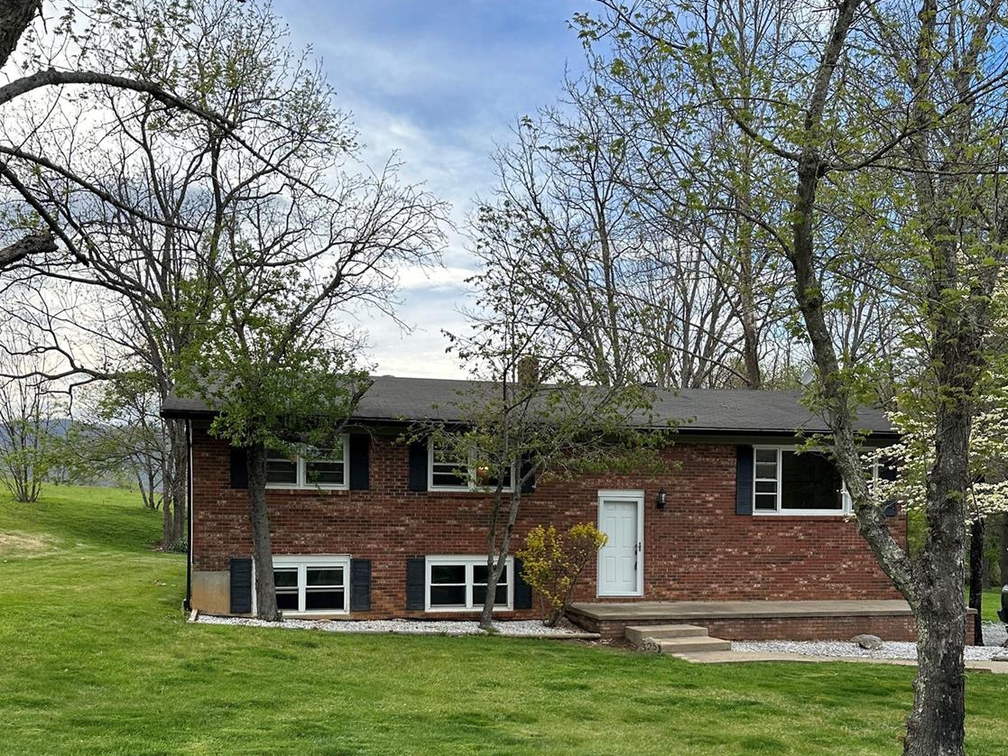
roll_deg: -0.7
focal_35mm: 33
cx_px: 513
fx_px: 961
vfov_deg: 42.0
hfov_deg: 55.3
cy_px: 538
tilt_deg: +0.7
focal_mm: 6.86
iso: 80
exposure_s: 1/1227
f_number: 1.78
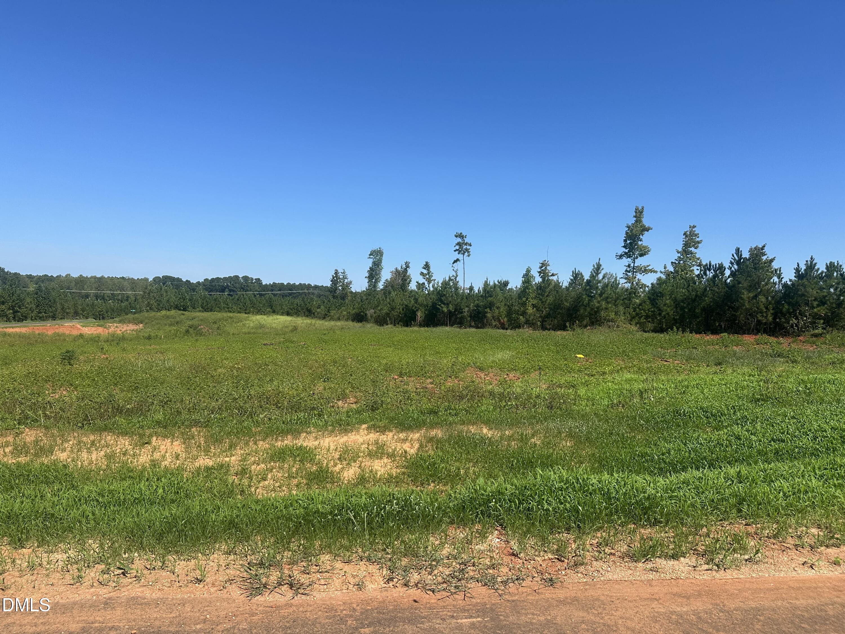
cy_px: 317
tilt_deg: +0.5
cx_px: 422
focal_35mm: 24
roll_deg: -1.6
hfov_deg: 71.6
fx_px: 586
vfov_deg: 56.8
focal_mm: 6.86
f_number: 1.78
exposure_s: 1/4762
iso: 80
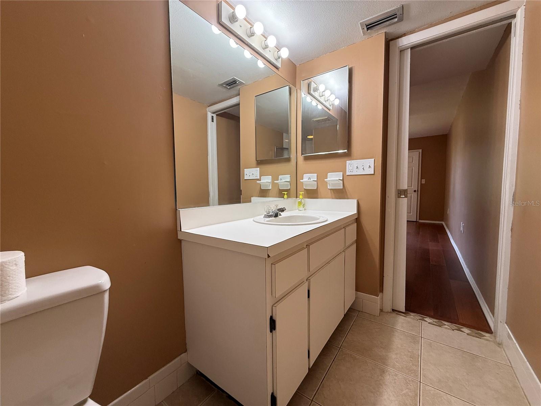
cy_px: 203
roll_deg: +0.4
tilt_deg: -3.8
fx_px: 219
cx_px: 270
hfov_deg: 102.1
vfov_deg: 85.7
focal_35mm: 14
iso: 200
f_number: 2.2
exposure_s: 1/120
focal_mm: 2.22
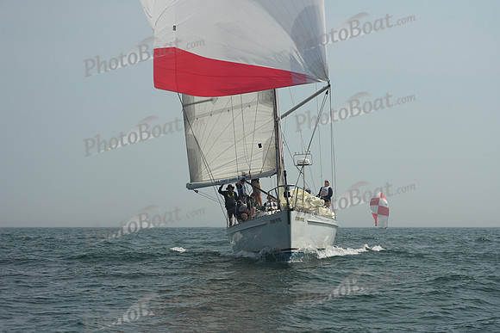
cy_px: 166
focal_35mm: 95
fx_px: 1320
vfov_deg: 14.4
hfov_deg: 21.5
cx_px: 250
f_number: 10
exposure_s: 1/1250
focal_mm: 95
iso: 320
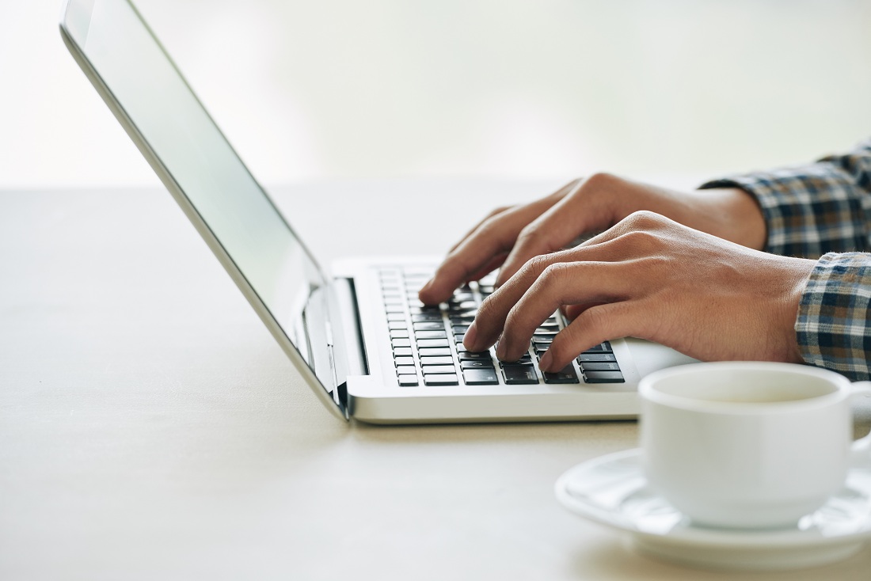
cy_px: 290
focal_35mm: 200
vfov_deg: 6.9
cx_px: 436
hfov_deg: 10.3
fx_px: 4840
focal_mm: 200
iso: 800
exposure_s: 1/180
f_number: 5.6
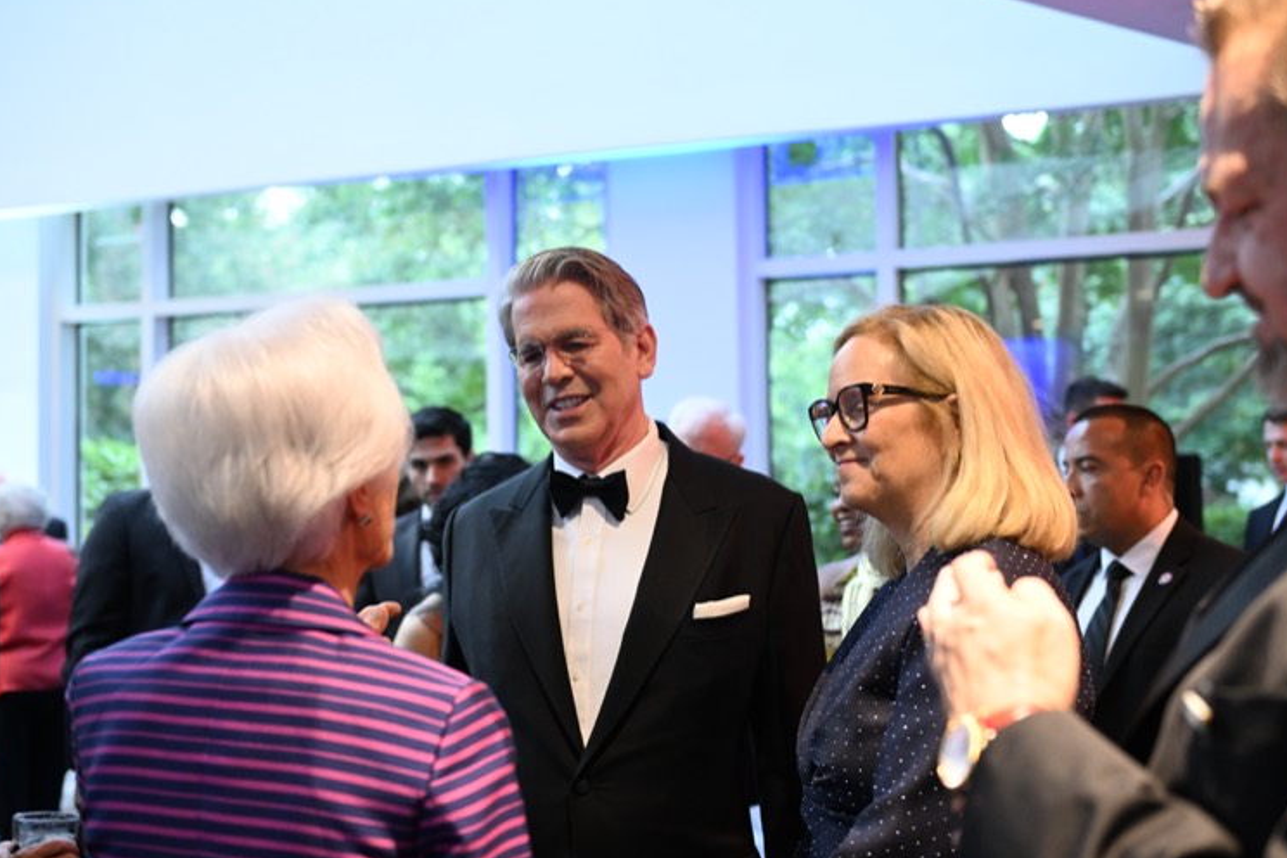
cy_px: 425
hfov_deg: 45.4
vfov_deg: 31.2
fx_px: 1537
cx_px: 675
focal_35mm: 43
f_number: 2.8
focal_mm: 40
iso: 4500
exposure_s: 1/100
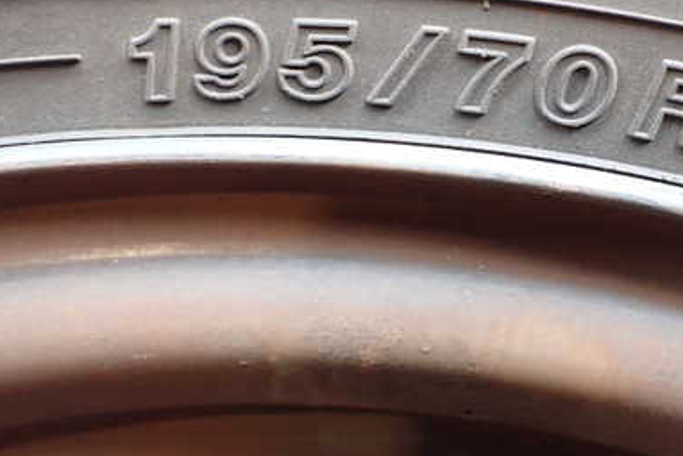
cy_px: 118
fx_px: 930
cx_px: 511
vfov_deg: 27.2
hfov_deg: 39.3
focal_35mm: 49
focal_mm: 5.4
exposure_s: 1/100
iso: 800
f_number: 2.3
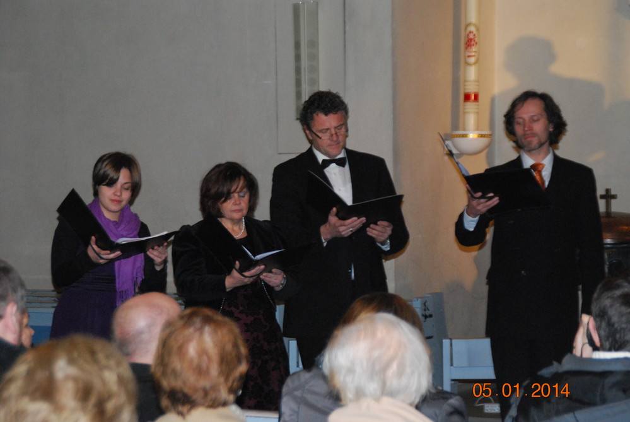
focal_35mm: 128
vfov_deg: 10.8
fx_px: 2234
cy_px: 211
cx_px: 315
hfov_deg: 16.1
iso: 1600
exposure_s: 1/60
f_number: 5.6
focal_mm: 85
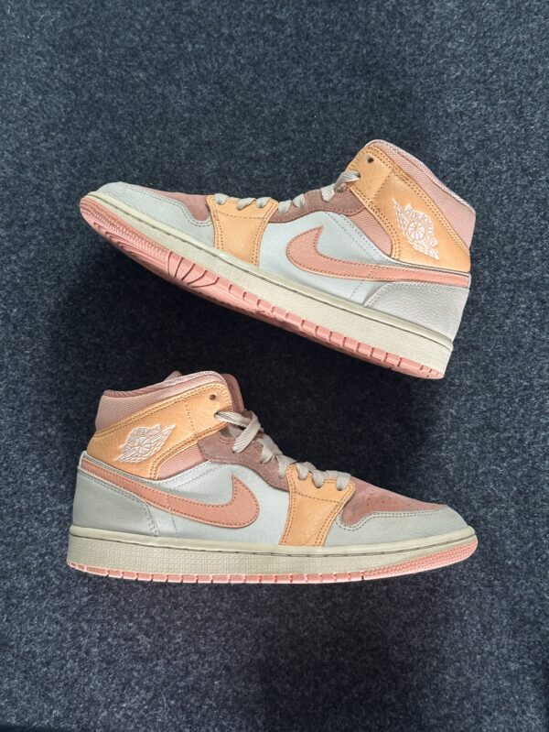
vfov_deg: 39.6
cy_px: 366
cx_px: 274
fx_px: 1014
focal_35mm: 48
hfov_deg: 30.3
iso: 200
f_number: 1.78
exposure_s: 1/50
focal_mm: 6.86
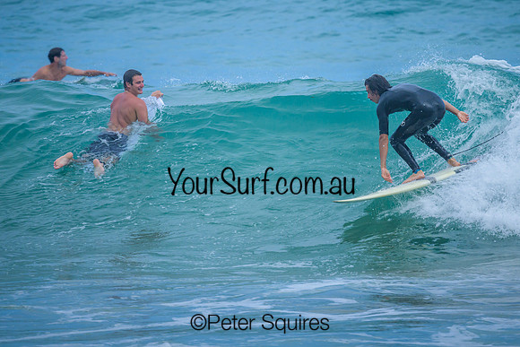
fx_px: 15878
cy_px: 109
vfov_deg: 1.3
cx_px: 311
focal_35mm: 1099
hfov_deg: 1.9
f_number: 6.3
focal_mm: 800
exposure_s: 1/2500
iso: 450
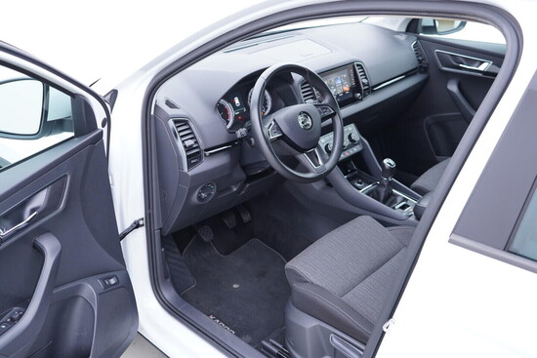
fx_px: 537
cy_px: 179
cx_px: 268
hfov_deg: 53.1
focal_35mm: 36
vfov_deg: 36.9
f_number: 2.8
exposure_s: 1/40
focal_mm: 24
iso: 250
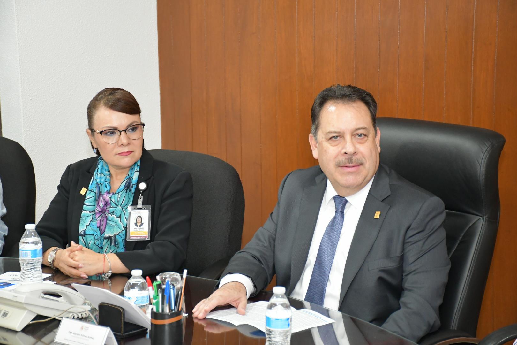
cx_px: 258
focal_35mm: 93
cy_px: 172
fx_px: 1335
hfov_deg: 21.9
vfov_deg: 14.7
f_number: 5
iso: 3600
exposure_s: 1/60
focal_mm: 62
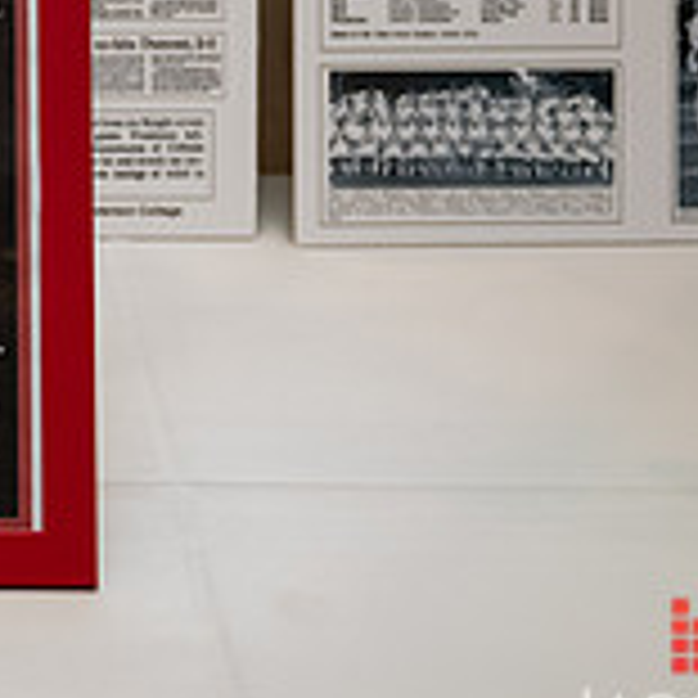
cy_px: -36
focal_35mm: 130
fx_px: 2966
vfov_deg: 13.2
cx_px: -315
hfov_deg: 12.8
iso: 1600
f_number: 3.2
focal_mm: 41
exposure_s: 1/200
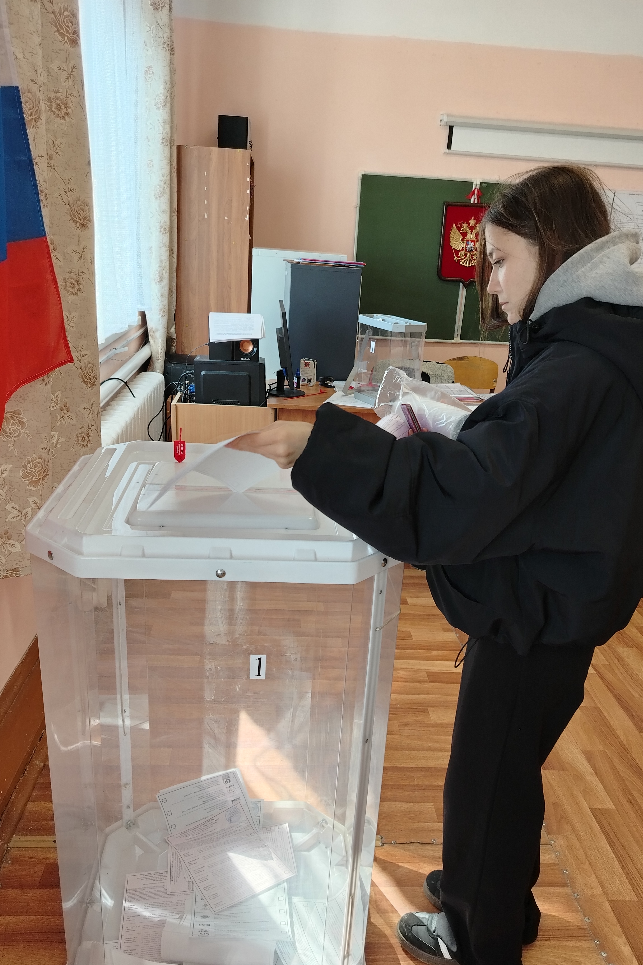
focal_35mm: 29
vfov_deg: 63.3
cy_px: 554
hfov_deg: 45.0
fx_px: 777
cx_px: 326
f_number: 1.75
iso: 143
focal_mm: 5.25
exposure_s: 1/50
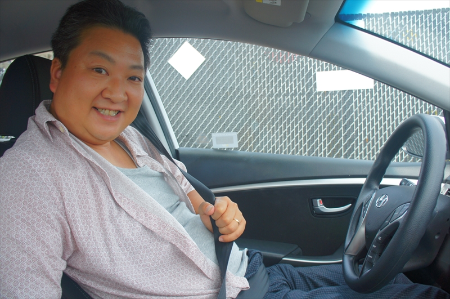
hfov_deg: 67.5
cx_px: 225
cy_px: 150
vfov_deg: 47.8
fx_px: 337
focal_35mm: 27
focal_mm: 18
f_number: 4.5
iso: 200
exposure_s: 1/250
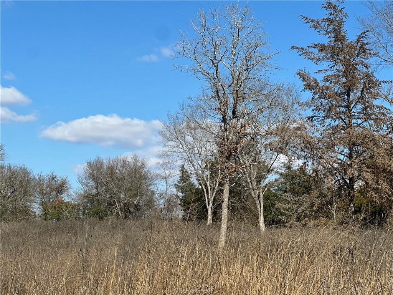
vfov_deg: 19.1
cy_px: 148
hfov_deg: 25.3
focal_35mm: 77
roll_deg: +0.3
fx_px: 874
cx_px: 196
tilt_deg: +9.1
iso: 32
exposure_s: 1/896
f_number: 2.8
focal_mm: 9
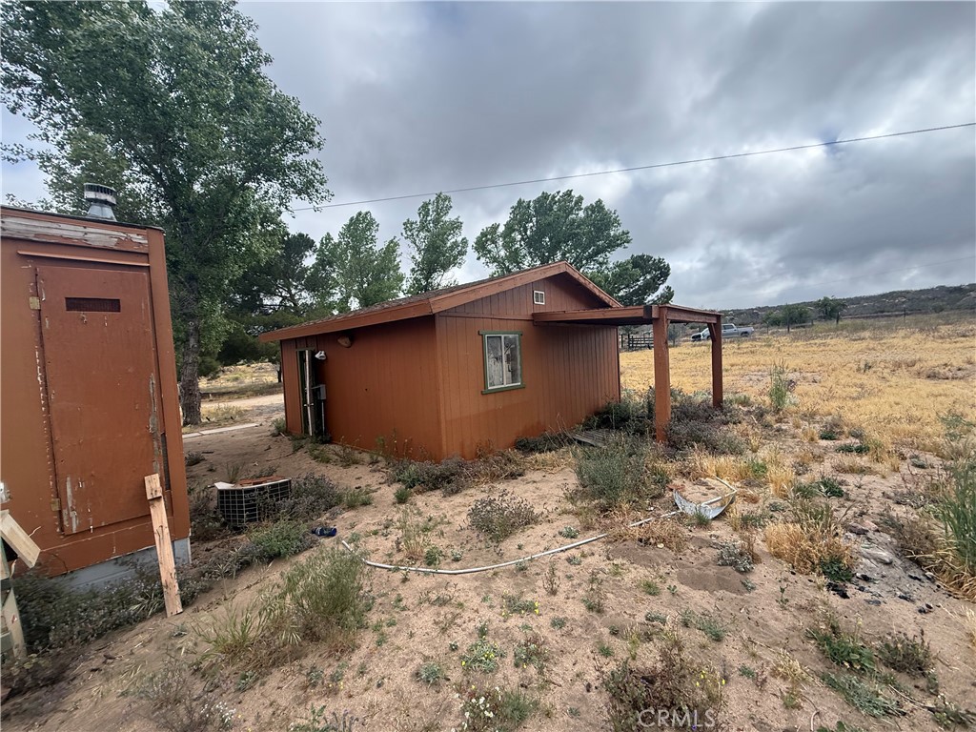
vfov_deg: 85.7
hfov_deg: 102.1
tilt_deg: +0.7
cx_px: 488
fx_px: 395
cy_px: 366
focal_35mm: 14
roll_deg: -0.5
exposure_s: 1/672
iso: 64
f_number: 2.2
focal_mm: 2.22
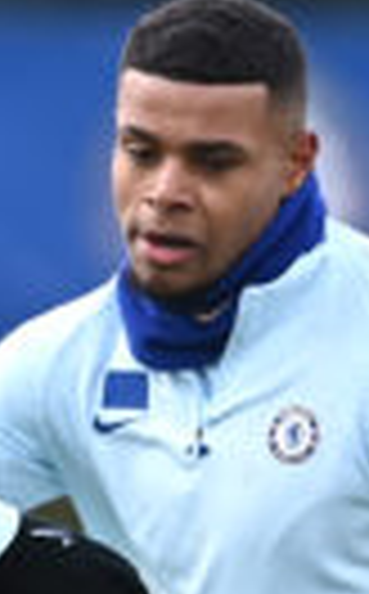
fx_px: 37461
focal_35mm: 2318
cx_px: -158
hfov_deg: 0.6
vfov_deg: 0.9
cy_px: 756
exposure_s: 1/2000
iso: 640
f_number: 3.5
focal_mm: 400
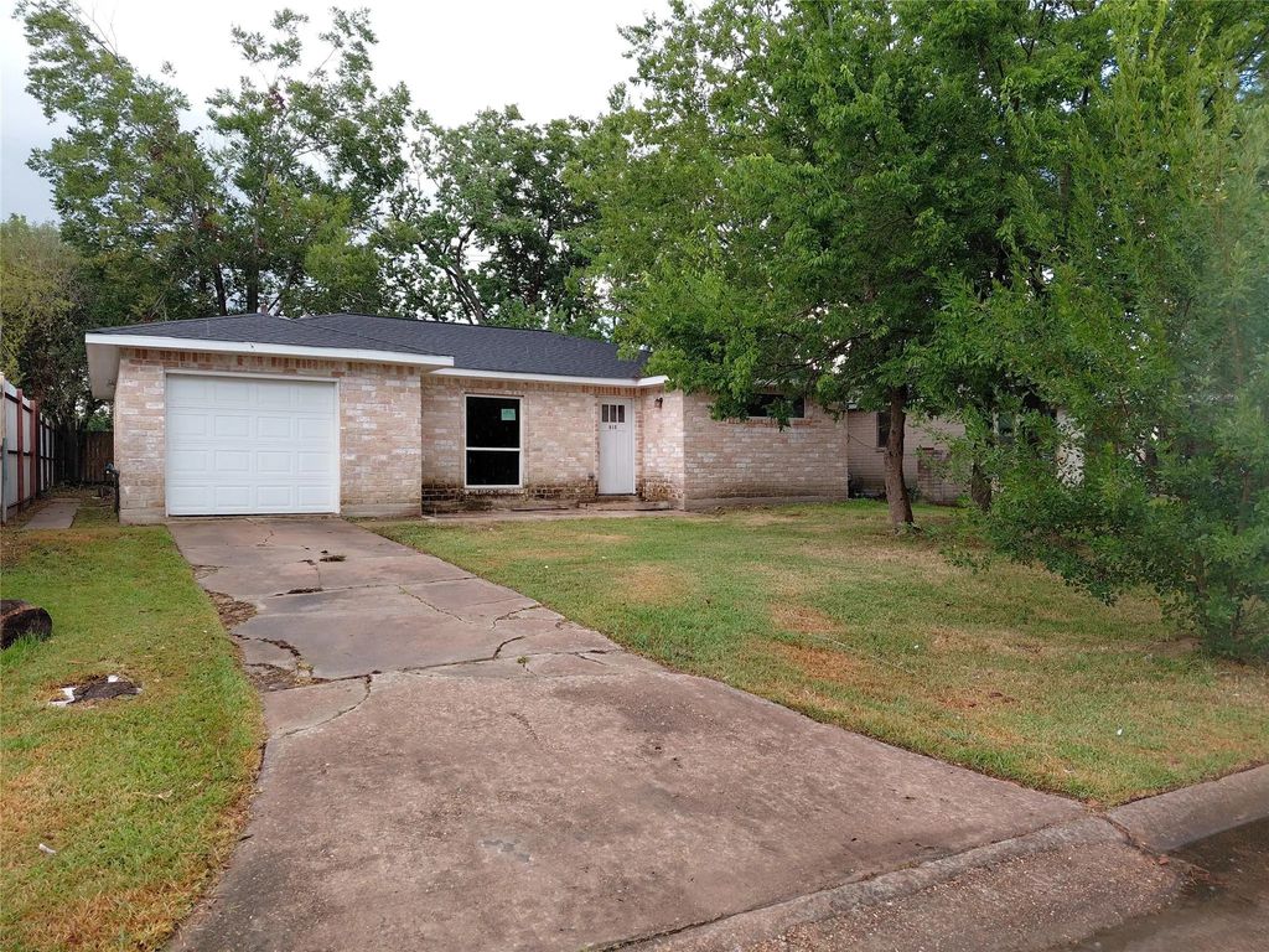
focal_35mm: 25
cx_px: 634
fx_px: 916
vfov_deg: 54.9
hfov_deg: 69.4
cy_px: 476
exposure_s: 1/424
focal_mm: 4.69
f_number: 1.8
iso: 50
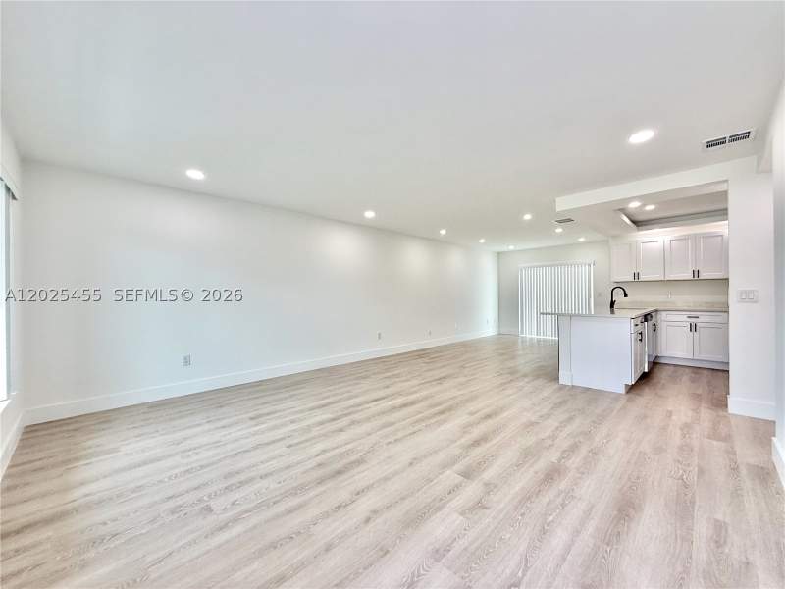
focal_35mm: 14
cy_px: 294
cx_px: 392
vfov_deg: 85.7
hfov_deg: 102.1
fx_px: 317
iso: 64
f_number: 2.2
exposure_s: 1/139
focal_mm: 2.22
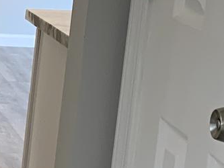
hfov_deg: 9.5
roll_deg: -0.9
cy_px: 80
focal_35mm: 160
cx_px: -461
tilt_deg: -11.5
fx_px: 1036
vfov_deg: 9.3
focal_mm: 4.25
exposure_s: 1/60
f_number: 1.8
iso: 64
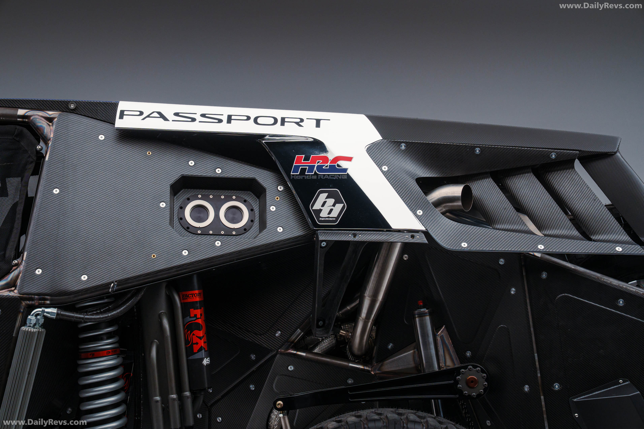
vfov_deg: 19.5
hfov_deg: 28.8
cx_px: 322
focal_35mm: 70
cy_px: 214
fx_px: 1252
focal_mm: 70
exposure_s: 1/15
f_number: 8
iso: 800
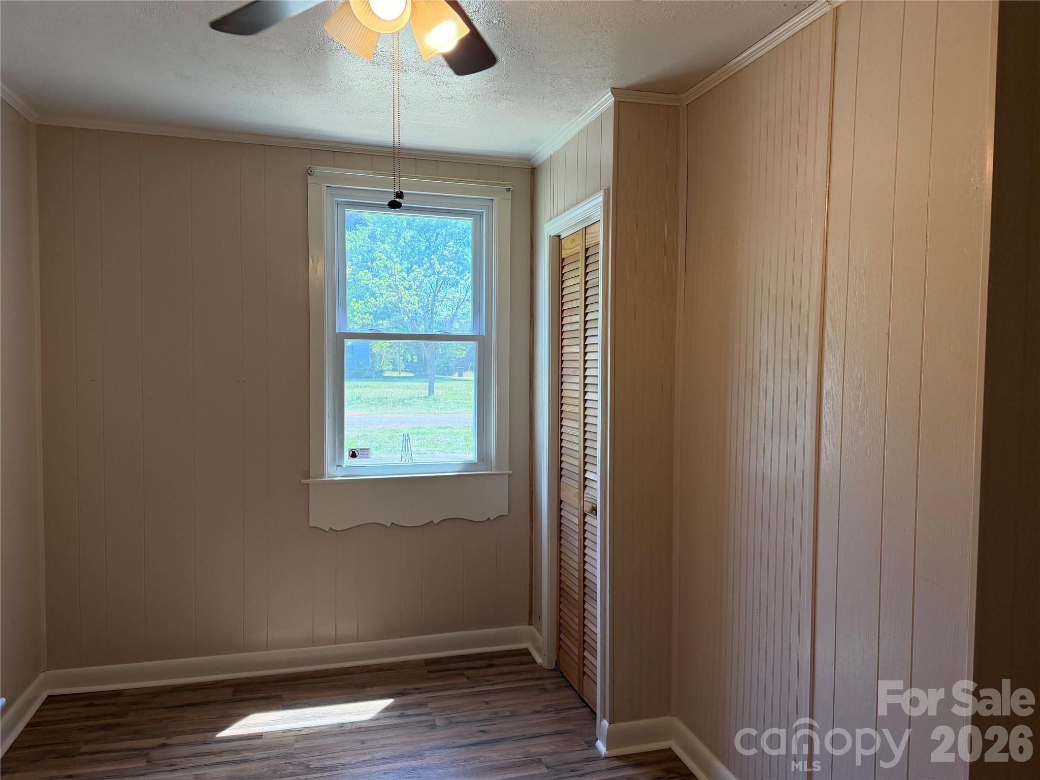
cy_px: 390
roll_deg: +0.0
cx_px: 520
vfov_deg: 56.8
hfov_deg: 71.6
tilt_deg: -3.0
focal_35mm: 24
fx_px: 721
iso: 200
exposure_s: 1/223
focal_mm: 6.76
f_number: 1.78
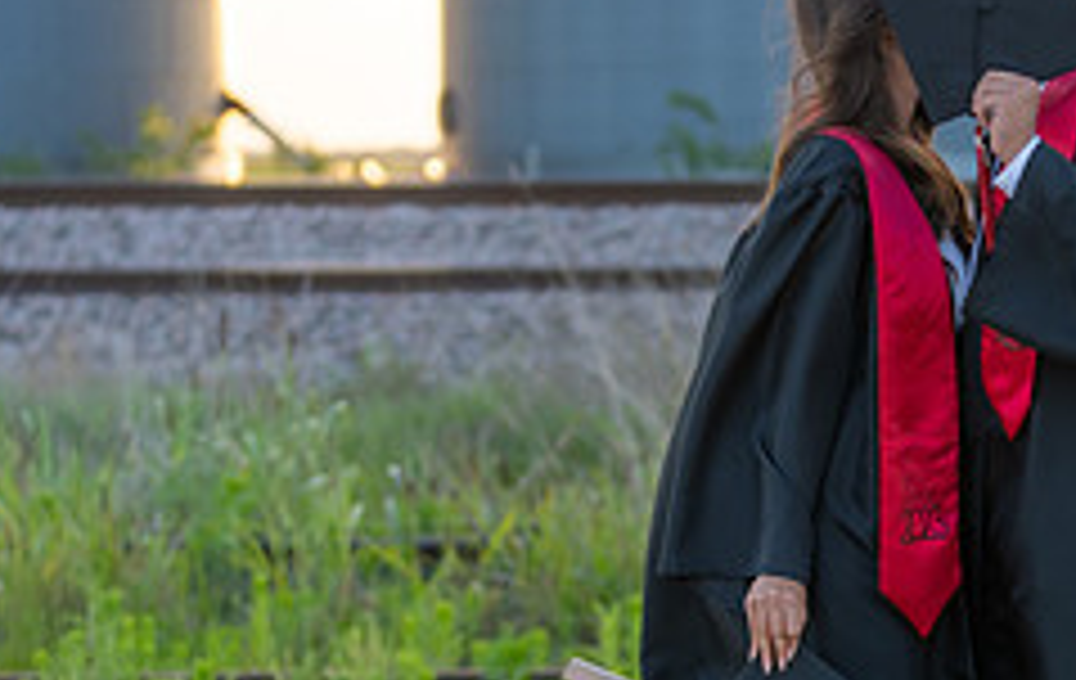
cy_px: 514
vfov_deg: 7.3
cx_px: 941
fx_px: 5353
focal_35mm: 182
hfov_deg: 11.4
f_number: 2.8
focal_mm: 70
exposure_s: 1/320
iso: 160
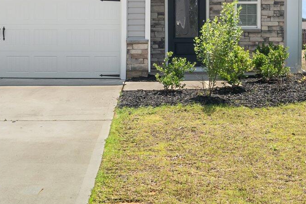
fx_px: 569
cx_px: 125
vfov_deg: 20.2
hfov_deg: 30.0
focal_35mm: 67
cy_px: 66
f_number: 7.1
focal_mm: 22
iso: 640
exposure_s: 1/800
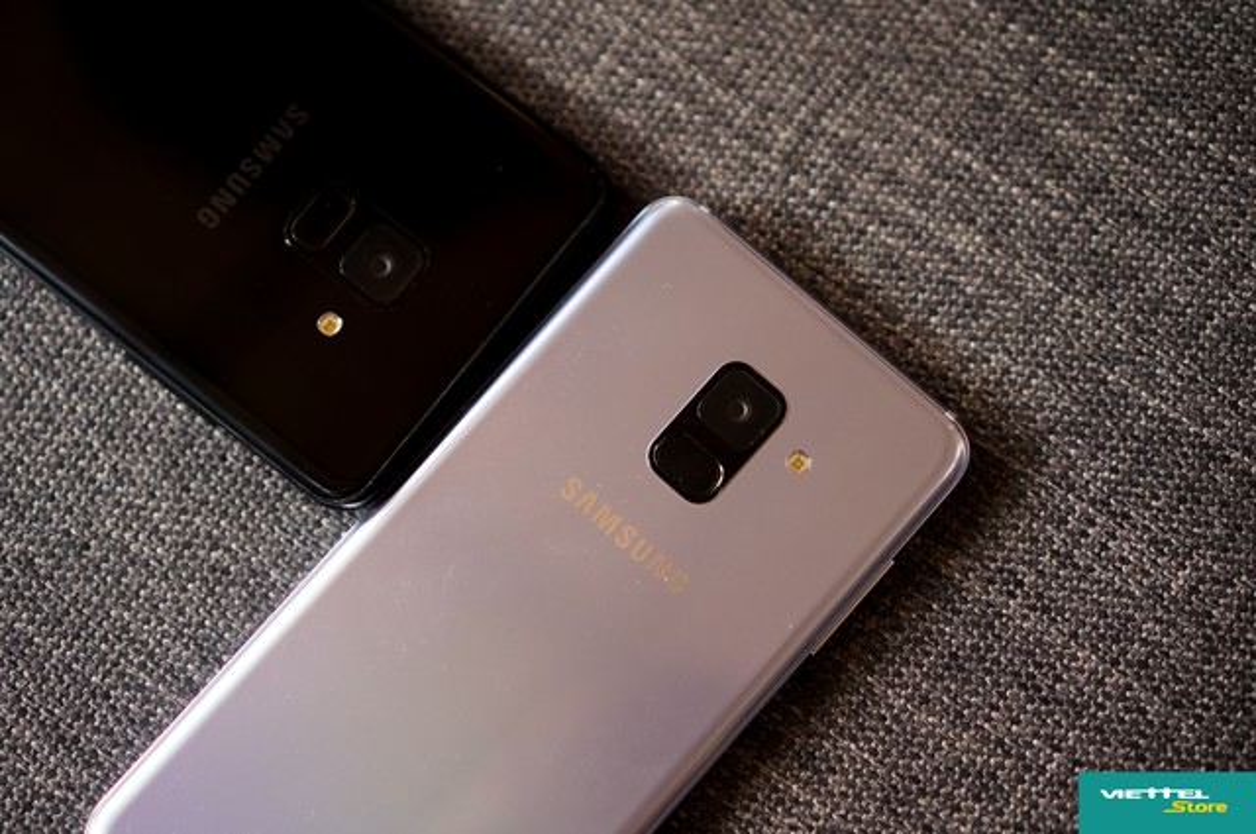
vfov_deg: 25.7
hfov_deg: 37.9
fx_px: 1829
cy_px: 417
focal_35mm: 52
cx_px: 628
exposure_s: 1/160
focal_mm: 35
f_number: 2
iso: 400
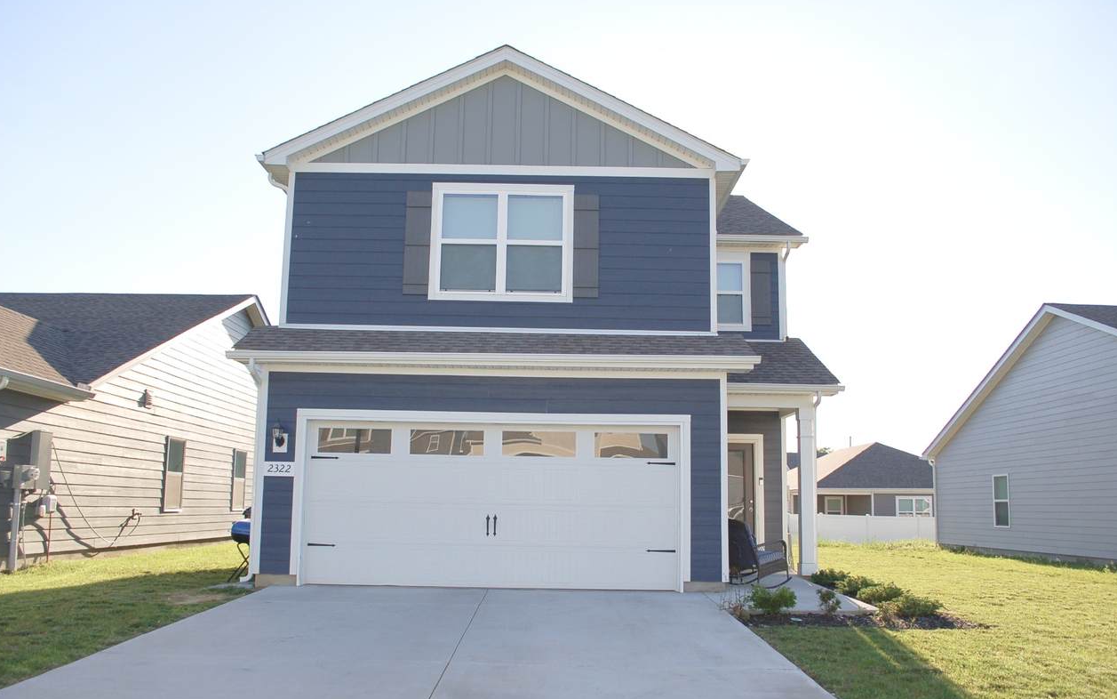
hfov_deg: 66.5
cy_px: 370
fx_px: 852
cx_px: 559
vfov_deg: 44.5
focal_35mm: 28
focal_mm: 18
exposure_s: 1/500
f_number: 6.3
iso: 200
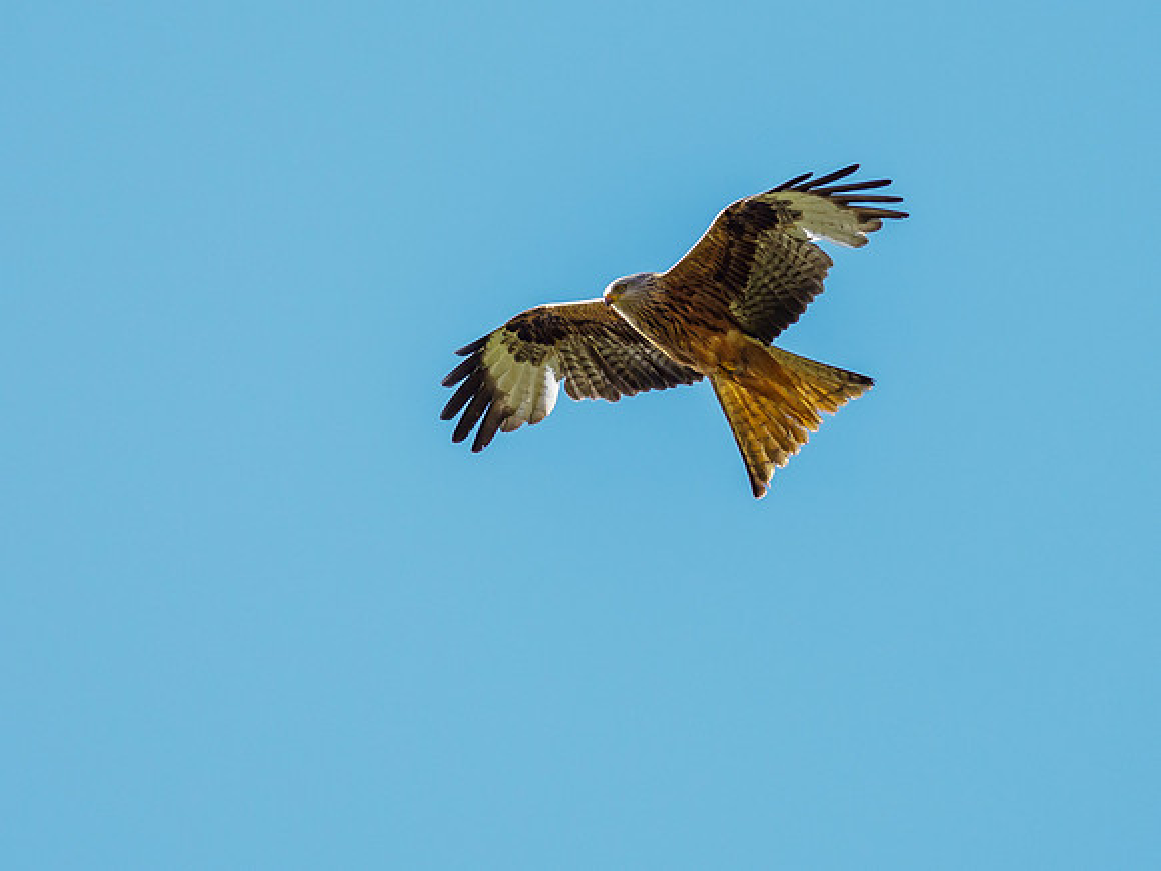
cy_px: 380
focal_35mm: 927
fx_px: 31100
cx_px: 797
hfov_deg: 2.1
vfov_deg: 1.6
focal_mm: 300
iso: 1250
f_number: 4.5
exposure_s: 1/1250
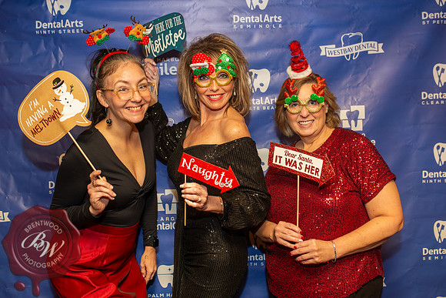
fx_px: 434
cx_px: 223
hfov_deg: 54.4
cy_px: 149
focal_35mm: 35
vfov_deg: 37.9
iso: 400
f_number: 3.2
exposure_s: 1/25
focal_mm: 35
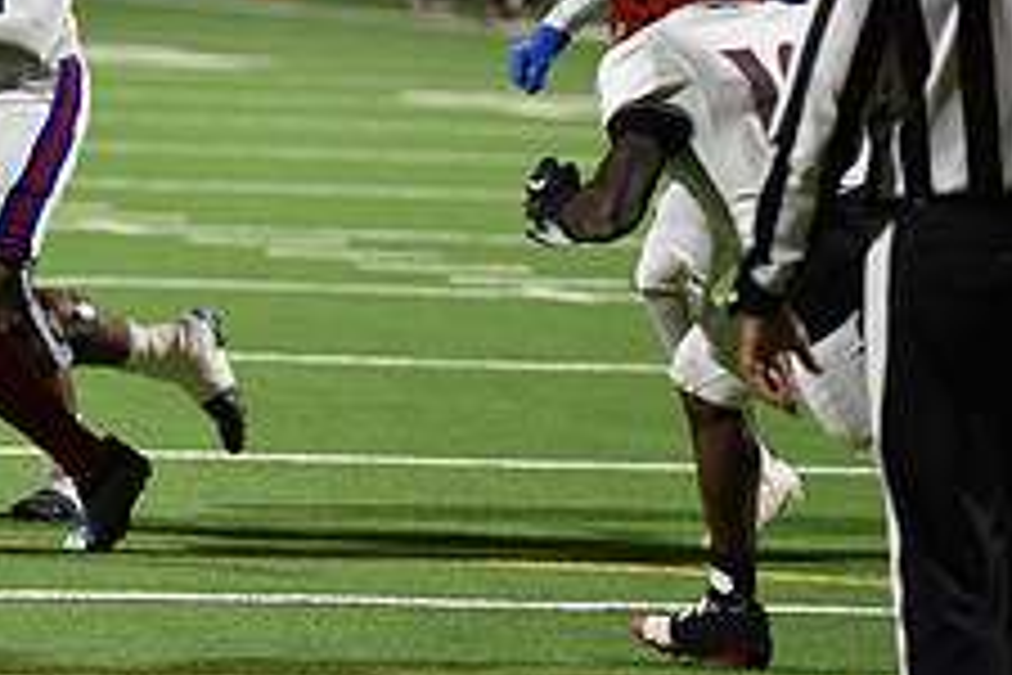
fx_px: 11609
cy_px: 25
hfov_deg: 5.0
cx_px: -225
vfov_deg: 3.3
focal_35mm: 413
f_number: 2.8
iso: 2200
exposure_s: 1/500
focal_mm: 160
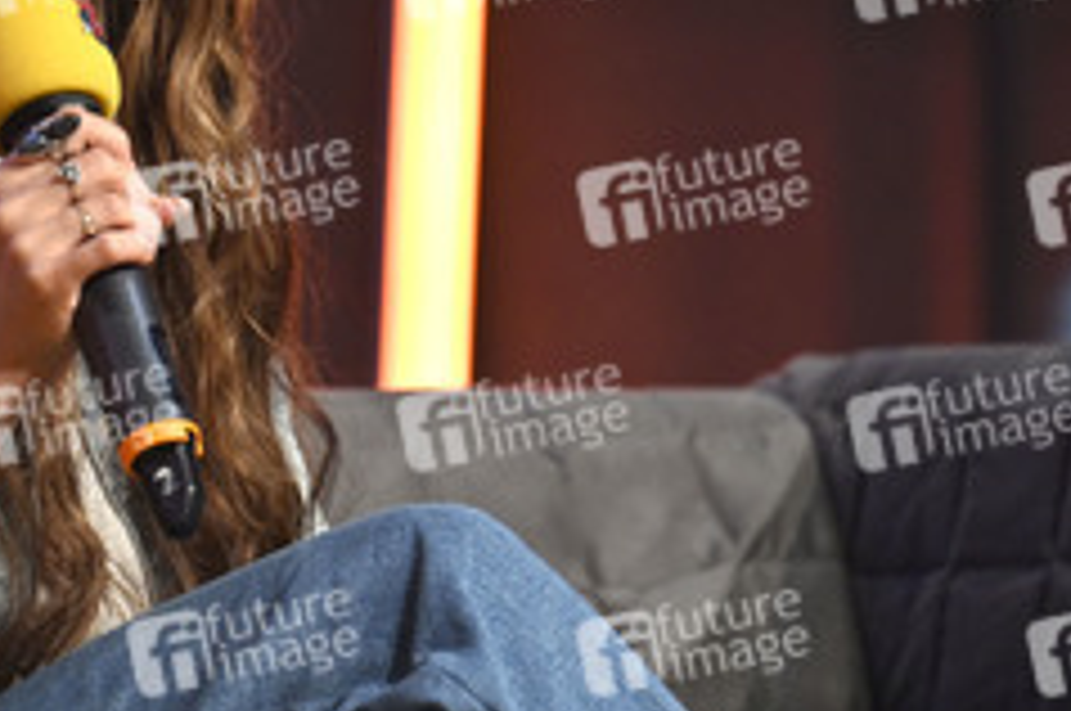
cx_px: 124
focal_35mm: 759
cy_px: 81
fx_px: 22549
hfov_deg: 2.7
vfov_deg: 1.8
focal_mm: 400
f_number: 4.5
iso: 1250
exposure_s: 1/250
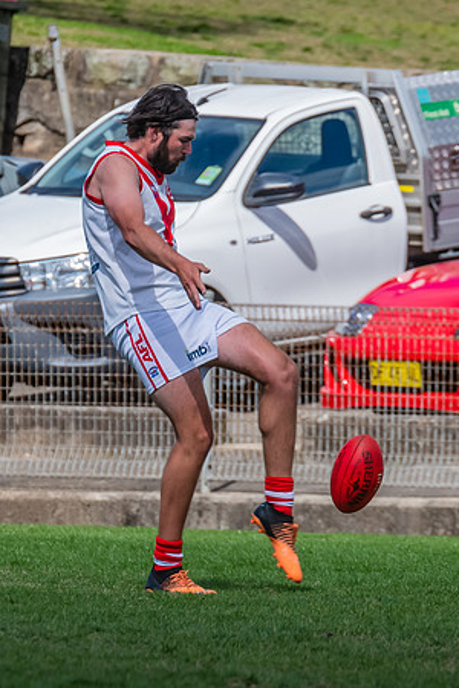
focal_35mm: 1010
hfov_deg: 1.4
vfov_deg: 2.0
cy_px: 345
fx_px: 19316
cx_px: 203
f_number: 10
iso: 800
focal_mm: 420
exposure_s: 1/1600
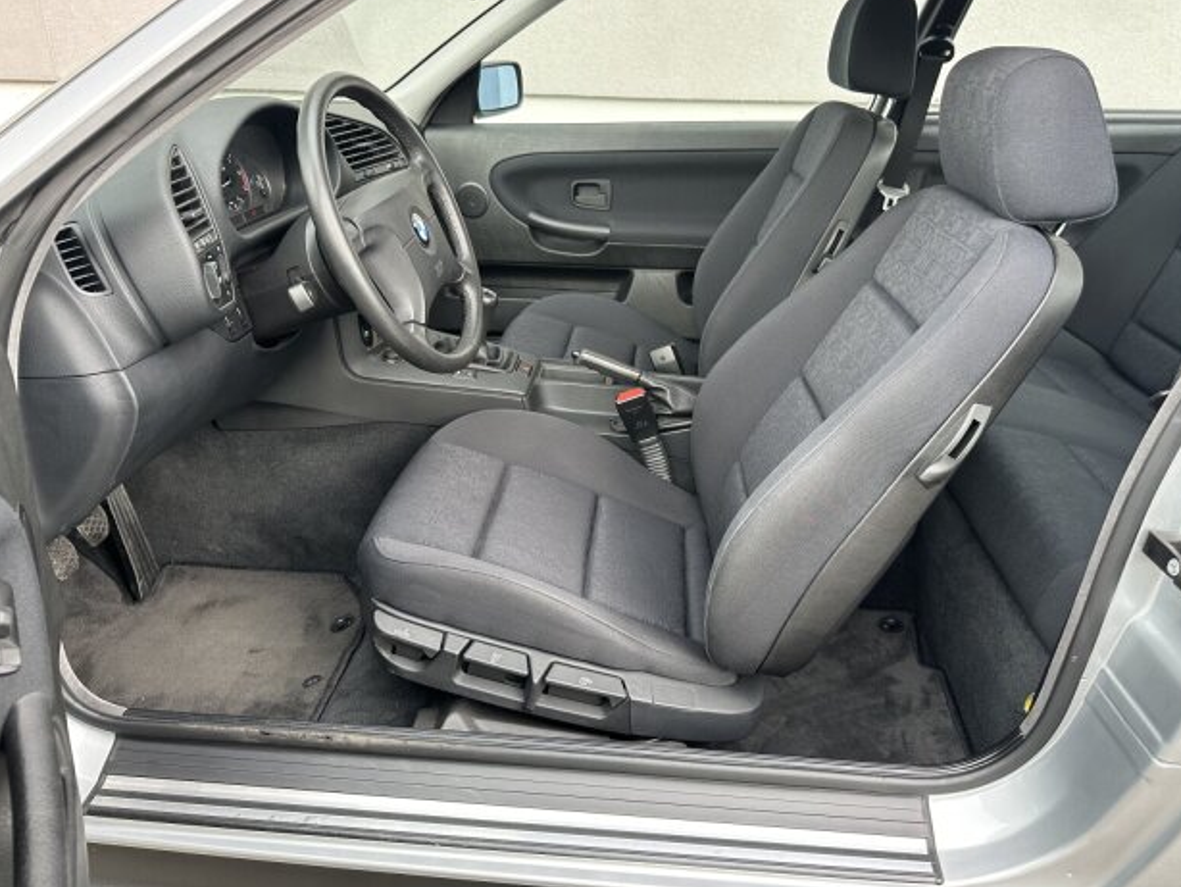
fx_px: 853
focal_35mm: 25
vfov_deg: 54.9
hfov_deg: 69.4
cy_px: 431
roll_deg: -1.5
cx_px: 594
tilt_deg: -22.3
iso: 125
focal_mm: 6.86
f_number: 1.78
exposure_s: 1/133
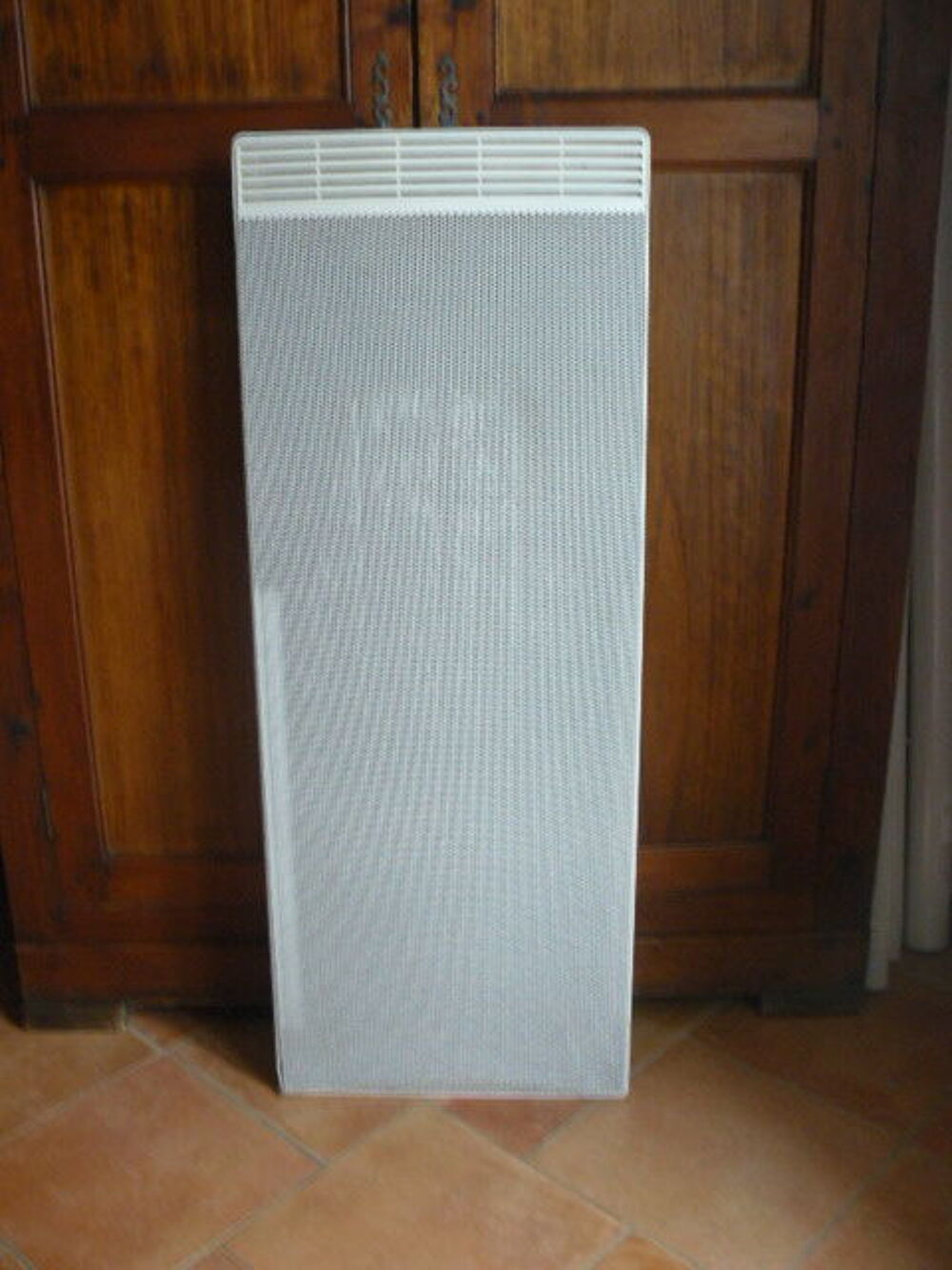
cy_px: 635
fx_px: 1320
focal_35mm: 36
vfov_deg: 51.4
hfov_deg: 39.7
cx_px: 476
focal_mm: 6
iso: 200
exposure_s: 1/10
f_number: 2.8
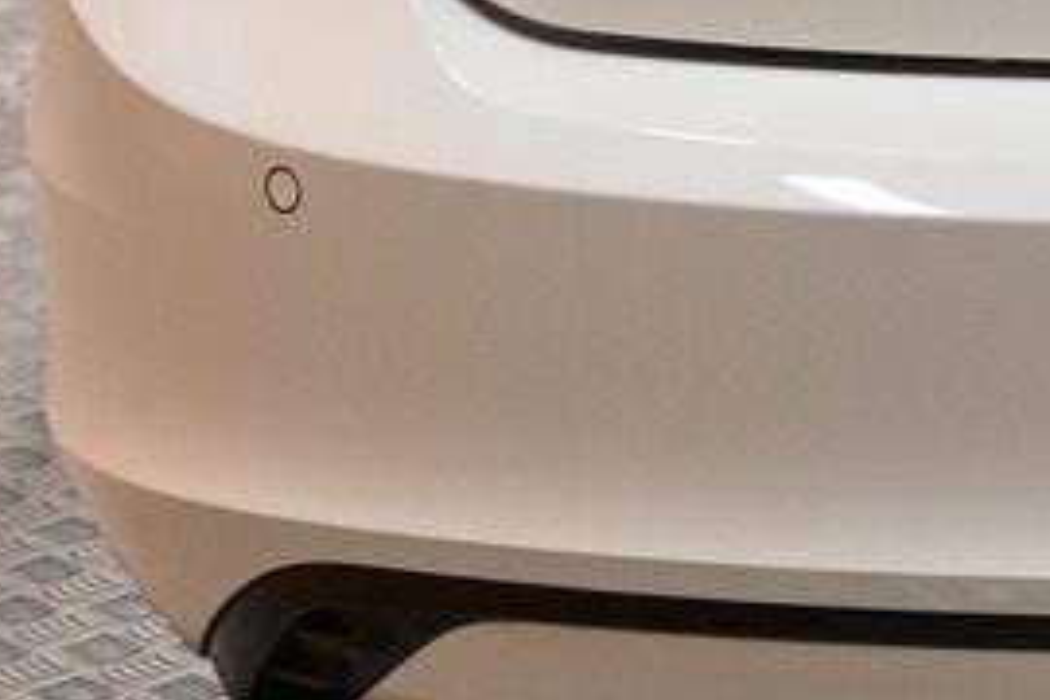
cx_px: 1968
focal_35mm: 225
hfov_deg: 8.7
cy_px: -836
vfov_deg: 5.9
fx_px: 6562
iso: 400
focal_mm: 25
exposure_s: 1/40
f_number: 4.2
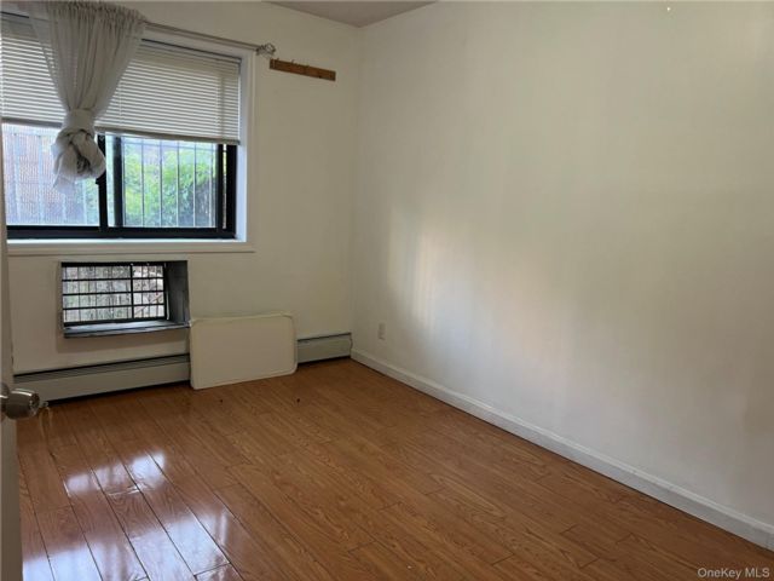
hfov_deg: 67.3
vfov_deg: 53.1
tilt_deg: -8.7
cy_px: 290
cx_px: 387
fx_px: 581
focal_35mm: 26
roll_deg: -2.6
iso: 100
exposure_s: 1/60
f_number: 1.5
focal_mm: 5.7
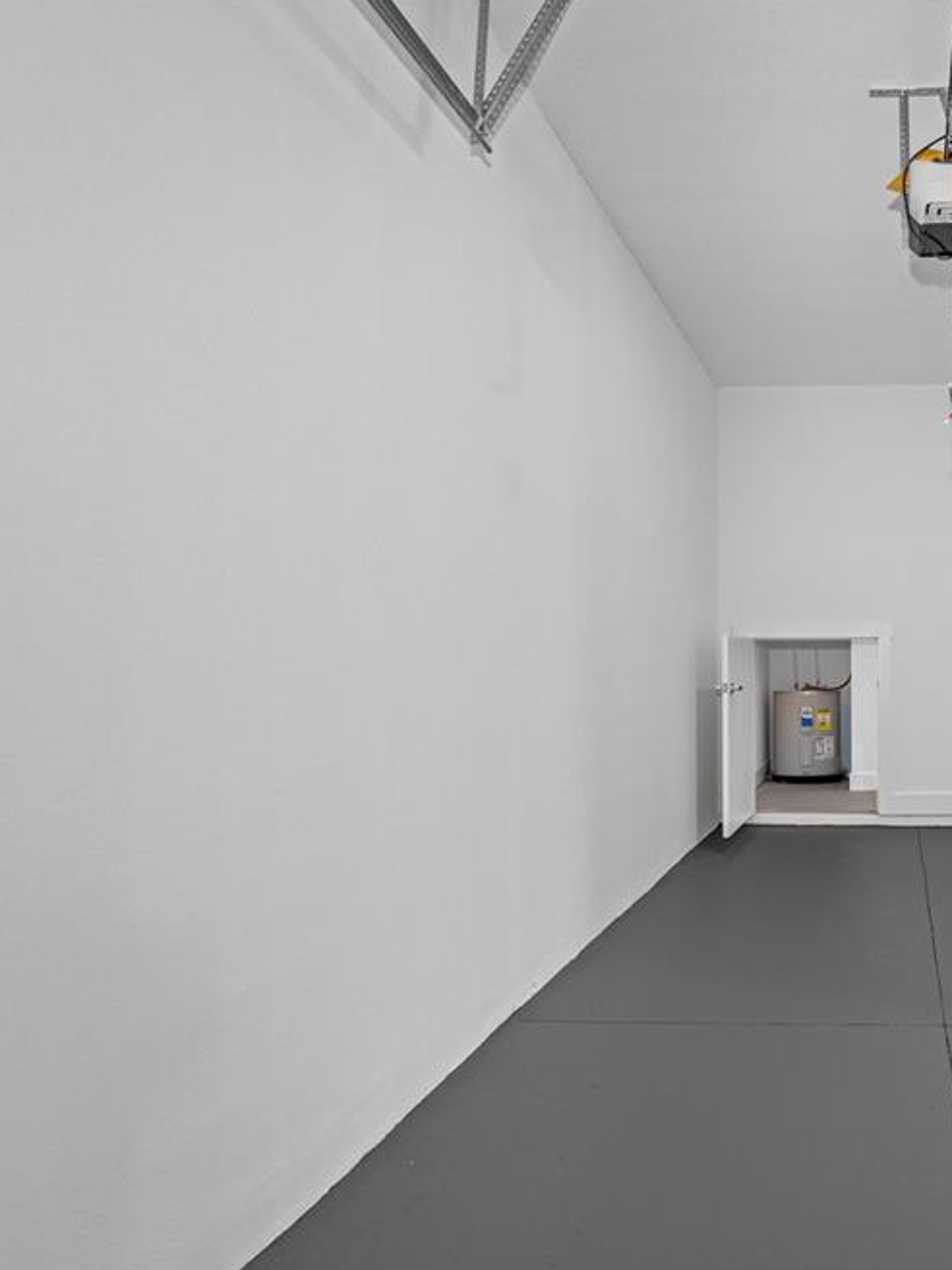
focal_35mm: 24
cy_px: 654
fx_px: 880
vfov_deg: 71.6
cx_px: 865
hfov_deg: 50.2
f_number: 11
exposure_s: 1/160
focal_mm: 16
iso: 1600
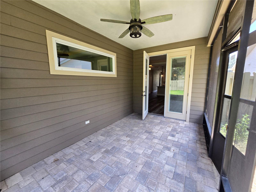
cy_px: 96
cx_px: 128
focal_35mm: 13
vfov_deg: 89.9
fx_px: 96
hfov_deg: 106.2
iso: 80
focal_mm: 2.2
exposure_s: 1/120
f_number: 2.2
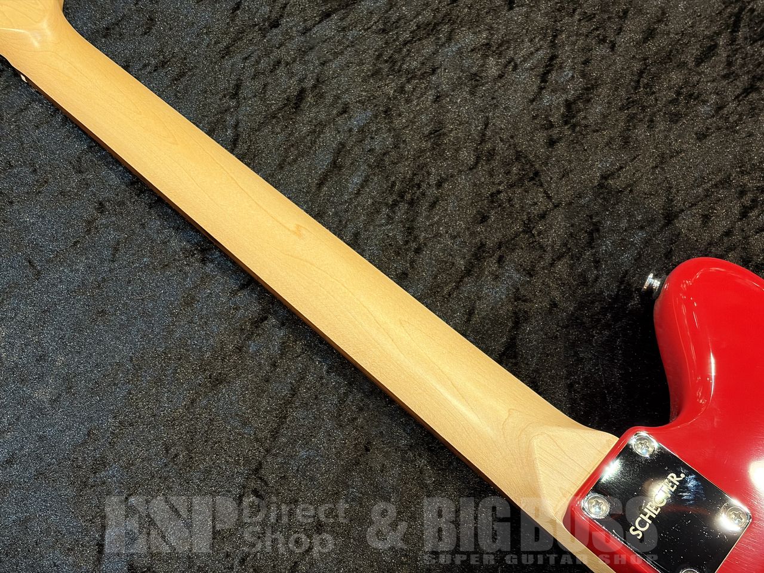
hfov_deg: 36.8
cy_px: 286
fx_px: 1148
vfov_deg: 28.0
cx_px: 382
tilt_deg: -66.4
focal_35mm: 52
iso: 160
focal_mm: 5.96
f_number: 1.6
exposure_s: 1/40
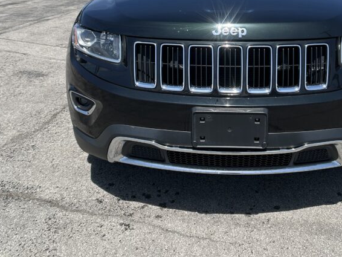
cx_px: 206
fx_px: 465
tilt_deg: -11.6
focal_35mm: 47
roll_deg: -1.2
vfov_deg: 29.6
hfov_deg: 40.2
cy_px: 25
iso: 50
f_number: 1.5
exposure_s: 1/3257
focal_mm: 5.7
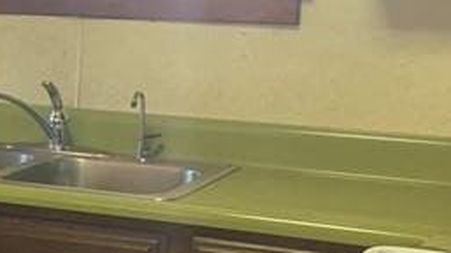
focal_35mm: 113
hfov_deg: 16.8
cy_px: 139
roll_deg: -1.1
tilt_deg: -7.9
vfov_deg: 10.7
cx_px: -274
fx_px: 1350
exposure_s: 1/60
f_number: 1.8
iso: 160
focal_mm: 4.25
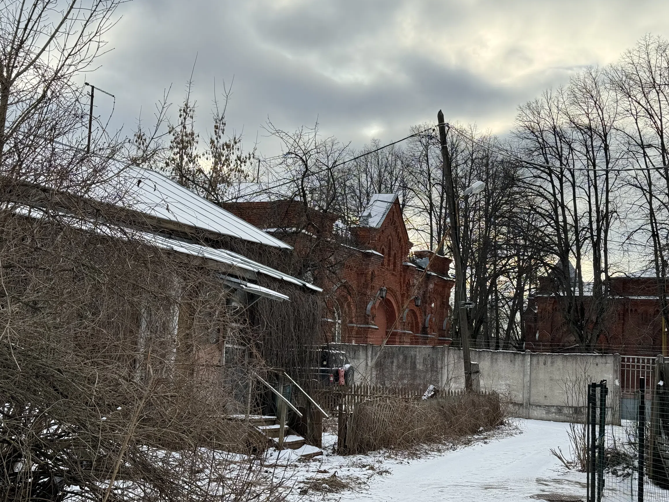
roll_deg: -3.1
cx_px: 341
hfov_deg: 38.2
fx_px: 966
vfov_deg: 29.1
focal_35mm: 50
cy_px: 249
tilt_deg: +6.4
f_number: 1.78
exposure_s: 1/1366
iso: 64
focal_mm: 6.76
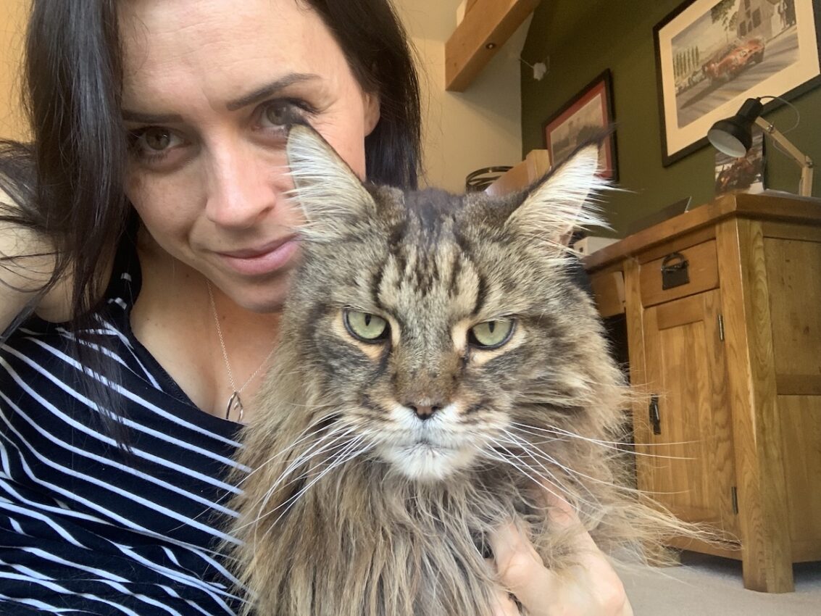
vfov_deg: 44.2
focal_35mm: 32
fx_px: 759
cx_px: 410
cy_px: 308
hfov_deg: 56.8
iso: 100
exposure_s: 1/60
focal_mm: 2.87
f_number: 2.2
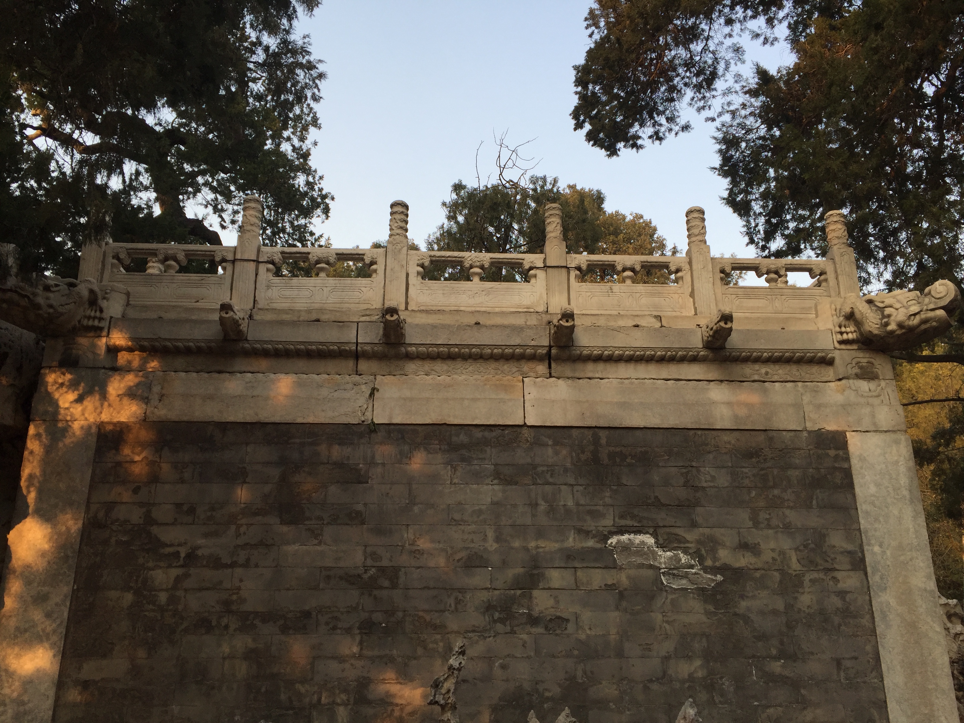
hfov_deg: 61.7
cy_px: 362
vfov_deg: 48.2
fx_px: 808
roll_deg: -0.2
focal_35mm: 29
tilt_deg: +19.3
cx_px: 482
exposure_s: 1/329
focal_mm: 4.15
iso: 32
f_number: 2.2
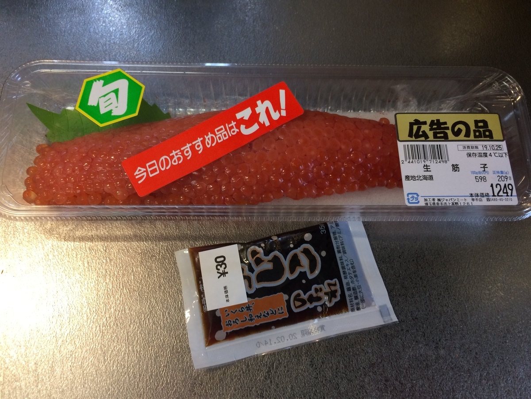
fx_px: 445
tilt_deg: -69.4
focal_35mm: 29
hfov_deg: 61.7
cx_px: 266
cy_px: 200
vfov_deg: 48.2
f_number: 2.2
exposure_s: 1/30
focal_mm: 4.15
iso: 100
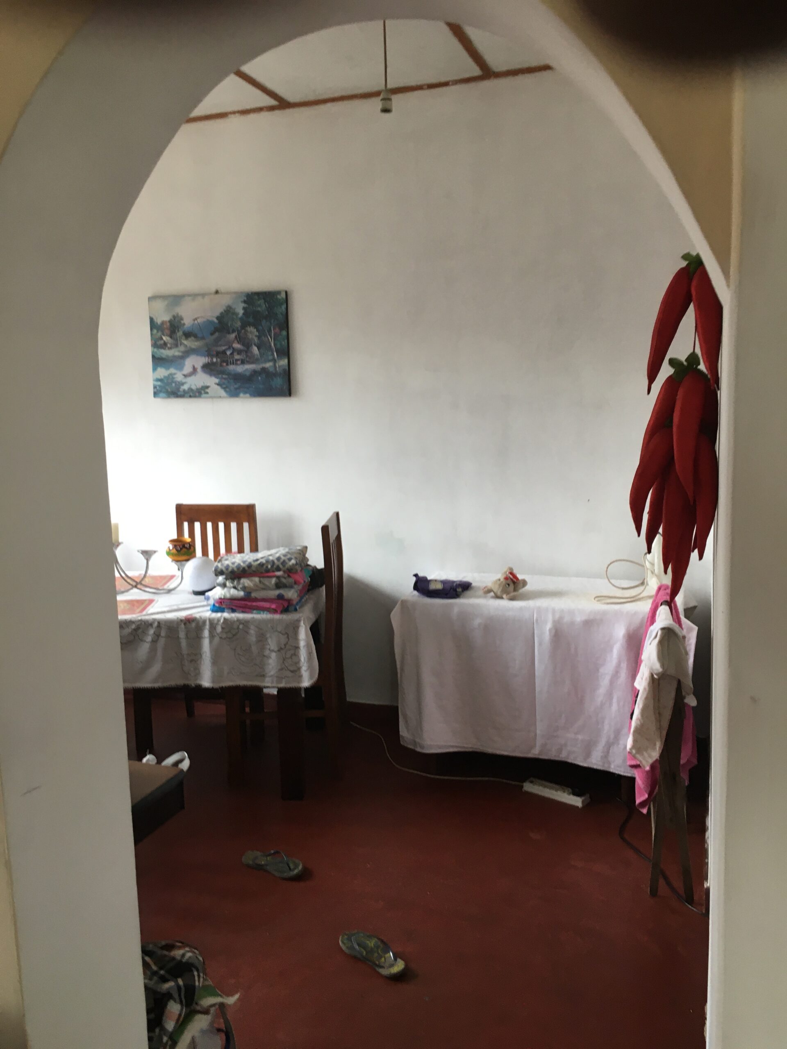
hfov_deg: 48.2
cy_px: 524
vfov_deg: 61.7
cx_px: 394
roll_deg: +1.0
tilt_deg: -6.9
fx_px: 879
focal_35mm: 29
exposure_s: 1/33
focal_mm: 4.15
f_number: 2.2
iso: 80
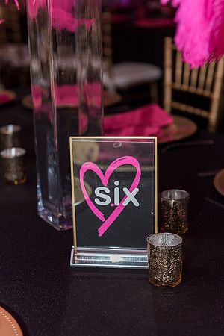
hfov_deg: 19.5
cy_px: 168
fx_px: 653
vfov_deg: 28.8
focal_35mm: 70
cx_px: 112
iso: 800
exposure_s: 1/125
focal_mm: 70
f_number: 4
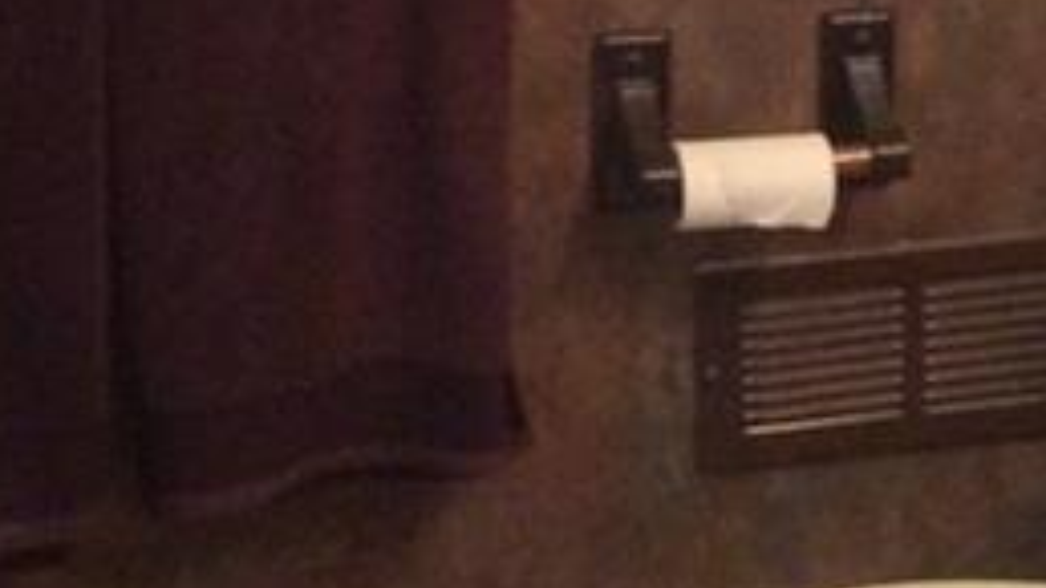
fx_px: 3827
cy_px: -308
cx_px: 661
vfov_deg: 8.6
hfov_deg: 15.5
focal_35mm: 138
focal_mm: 3.3
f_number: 2.4
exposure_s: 1/24
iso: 320
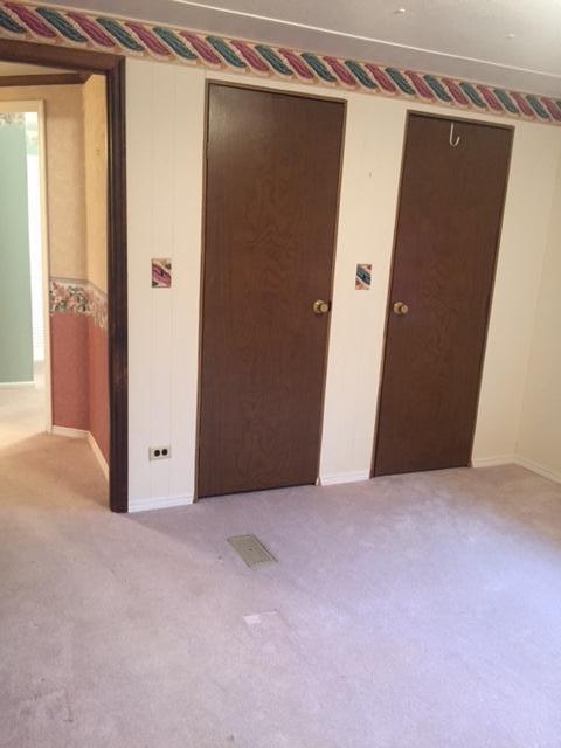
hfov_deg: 48.2
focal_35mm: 29
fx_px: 627
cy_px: 374
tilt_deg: -12.6
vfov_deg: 61.7
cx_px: 280
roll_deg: -1.6
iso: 250
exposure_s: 1/24
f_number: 2.2
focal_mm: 4.15
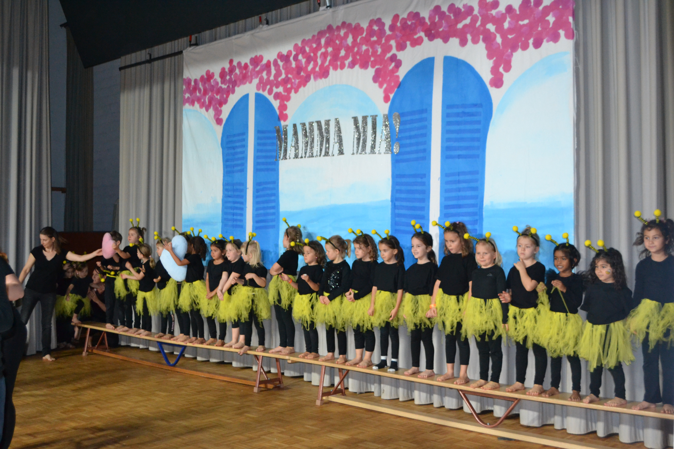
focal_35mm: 39
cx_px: 337
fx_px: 730
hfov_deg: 49.6
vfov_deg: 34.2
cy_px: 224
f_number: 4.2
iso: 2200
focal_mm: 26
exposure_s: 1/60
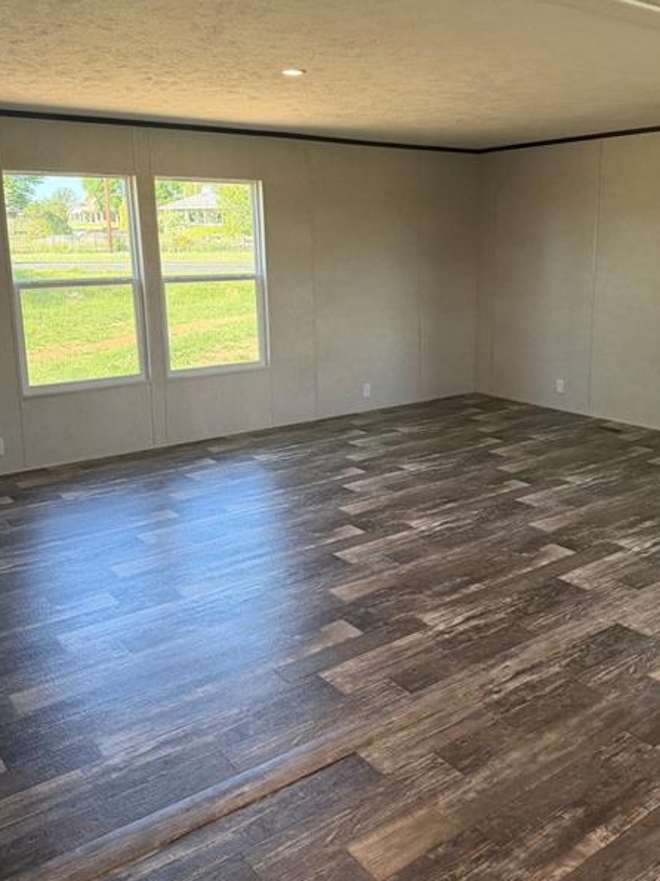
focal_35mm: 31
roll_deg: +0.8
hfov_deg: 45.2
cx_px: 394
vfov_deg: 58.2
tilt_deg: -9.4
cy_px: 389
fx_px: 788
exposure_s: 1/172
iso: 200
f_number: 1.78
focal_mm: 6.76
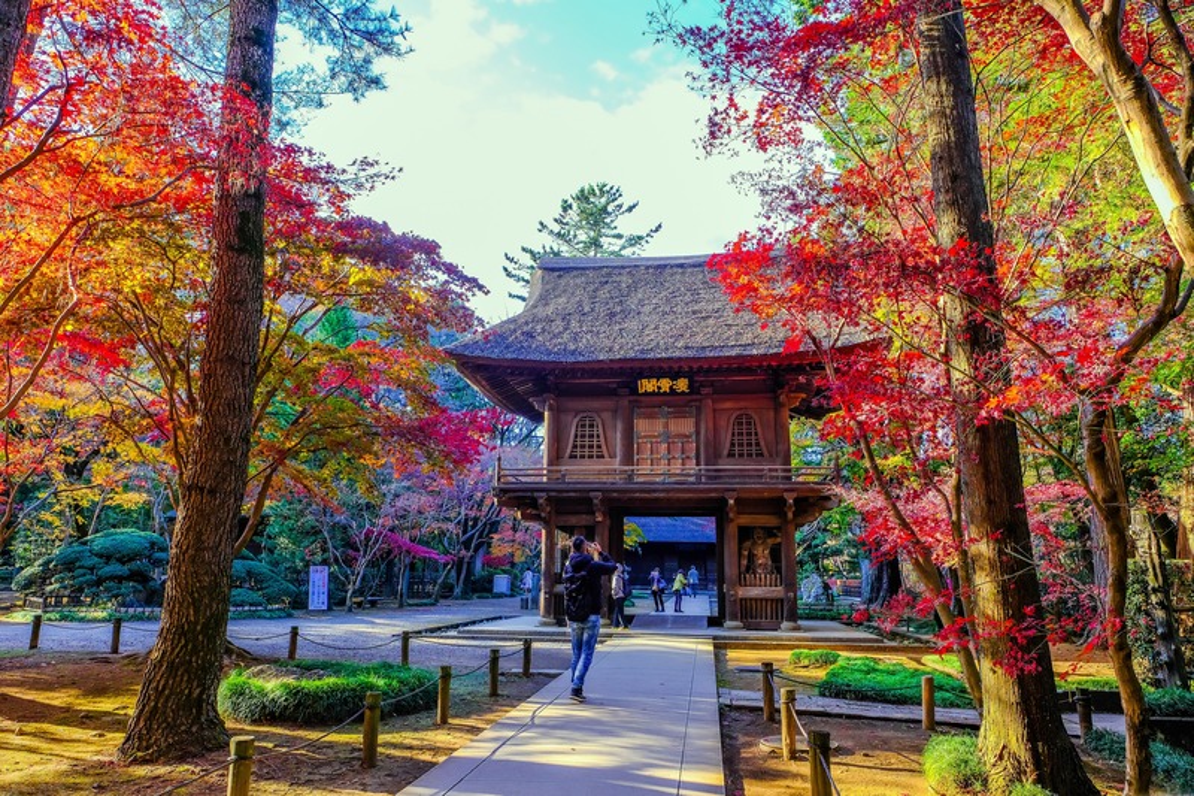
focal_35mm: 24
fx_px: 796
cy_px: 398
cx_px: 597
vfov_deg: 53.1
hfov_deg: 73.8
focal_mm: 16
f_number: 5.6
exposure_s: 1/80
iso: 320
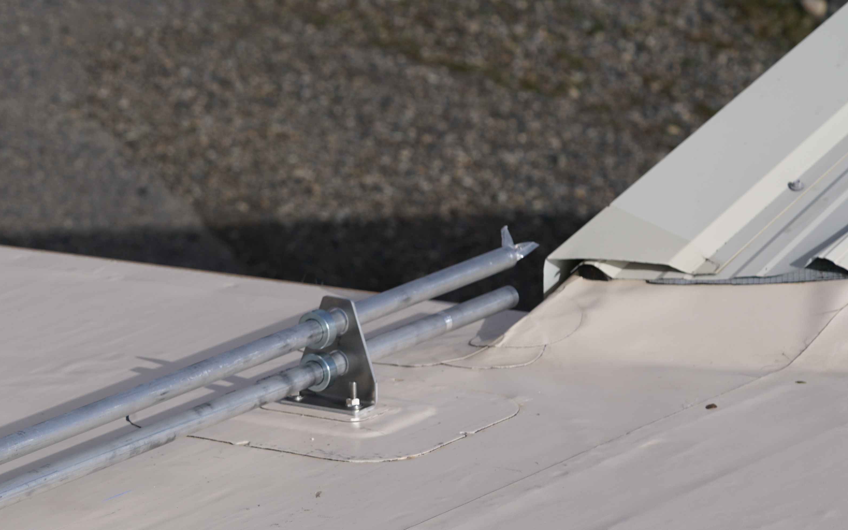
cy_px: 680
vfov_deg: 5.6
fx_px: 5339
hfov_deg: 9.0
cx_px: -167
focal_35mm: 231
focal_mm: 90
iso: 100
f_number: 7.1
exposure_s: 1/800
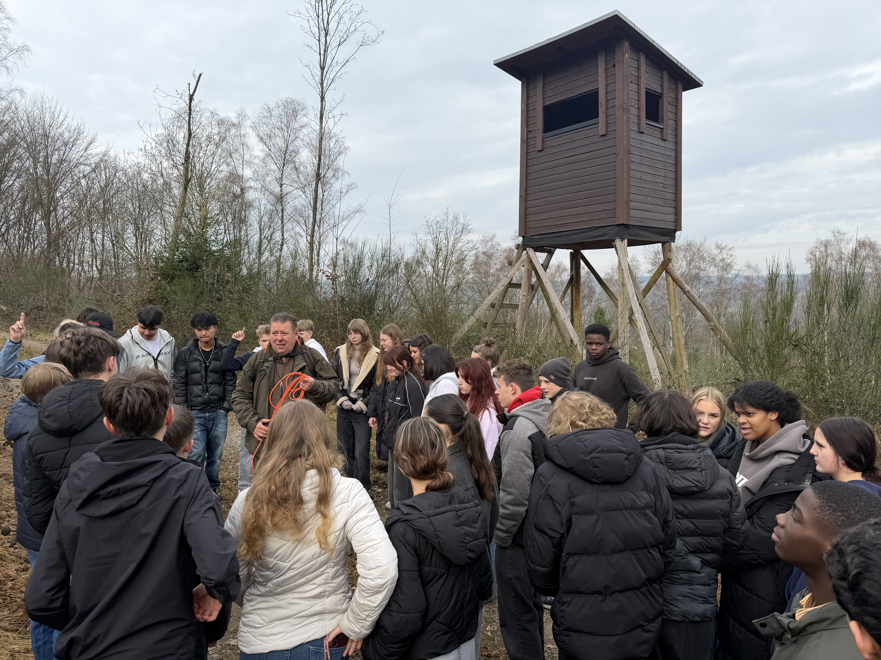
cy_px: 330
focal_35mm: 24
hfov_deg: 71.6
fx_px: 611
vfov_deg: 56.8
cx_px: 440
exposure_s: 1/1437
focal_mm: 6.76
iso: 80
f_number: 1.78
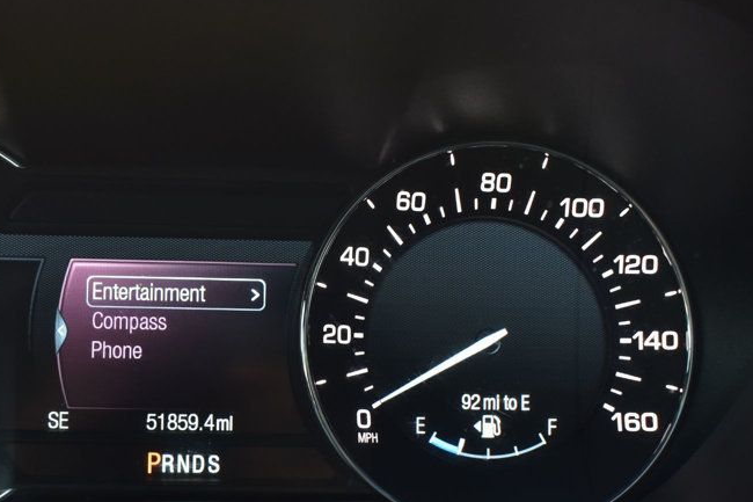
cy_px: 362
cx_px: 244
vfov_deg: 25.7
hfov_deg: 37.7
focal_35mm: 52
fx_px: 1087
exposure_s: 1/15
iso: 560
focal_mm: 22
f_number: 6.3
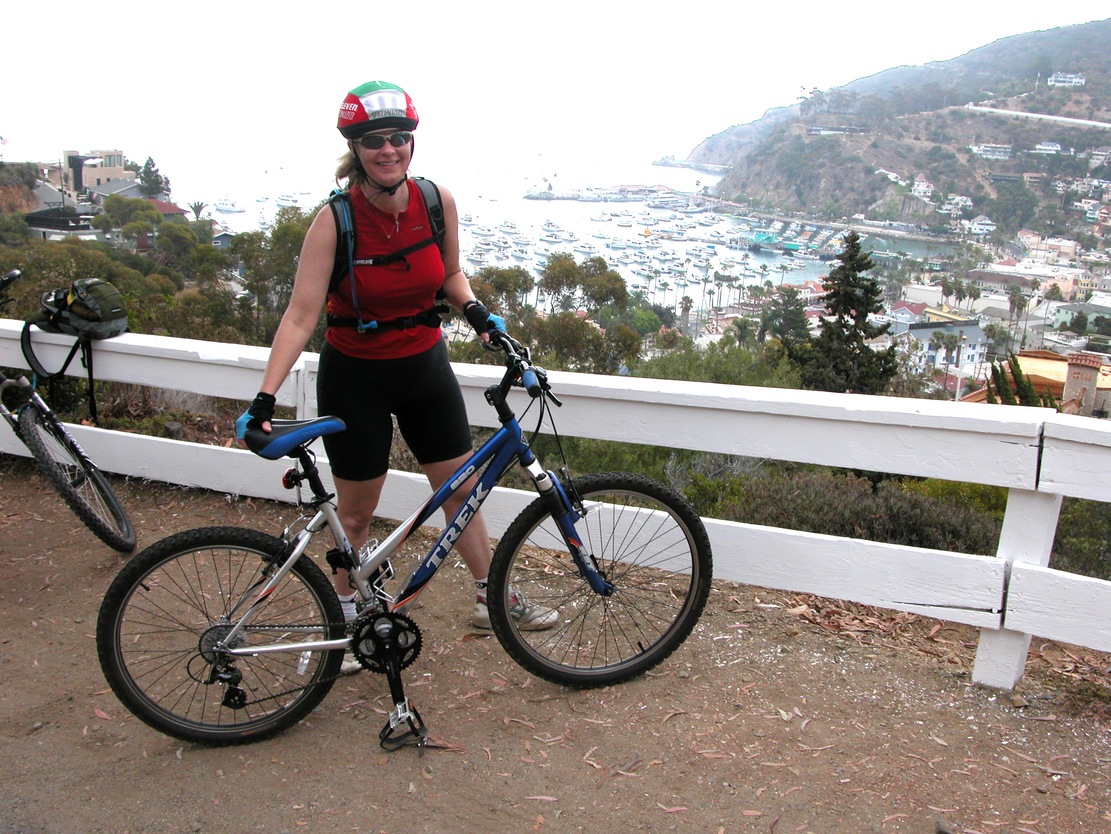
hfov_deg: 52.6
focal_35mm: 35
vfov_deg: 40.7
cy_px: 417
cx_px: 556
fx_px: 1123
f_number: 5
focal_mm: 8.9
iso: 100
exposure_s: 1/174
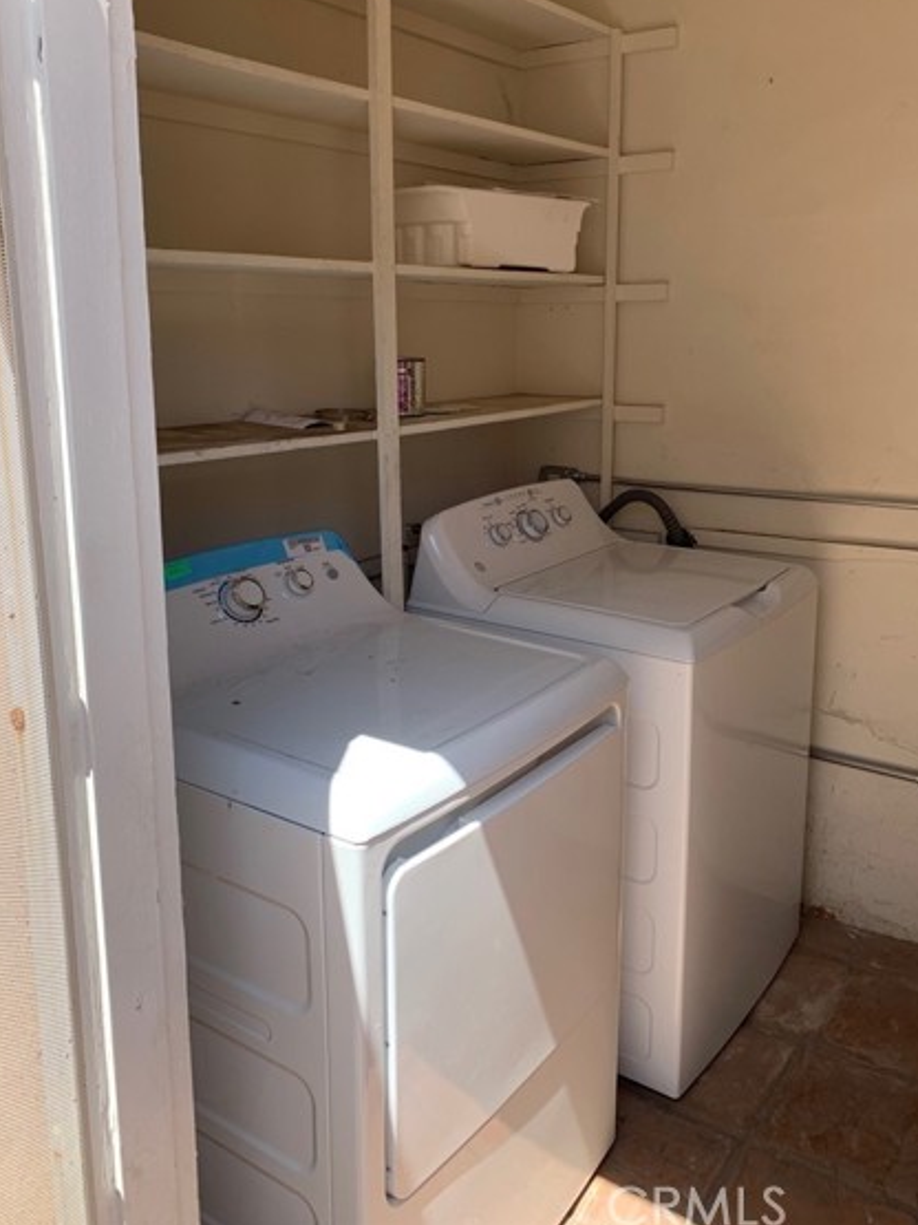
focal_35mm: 30
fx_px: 1061
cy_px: 532
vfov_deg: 59.8
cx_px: 510
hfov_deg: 46.7
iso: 25
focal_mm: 4.25
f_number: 1.8
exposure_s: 1/422
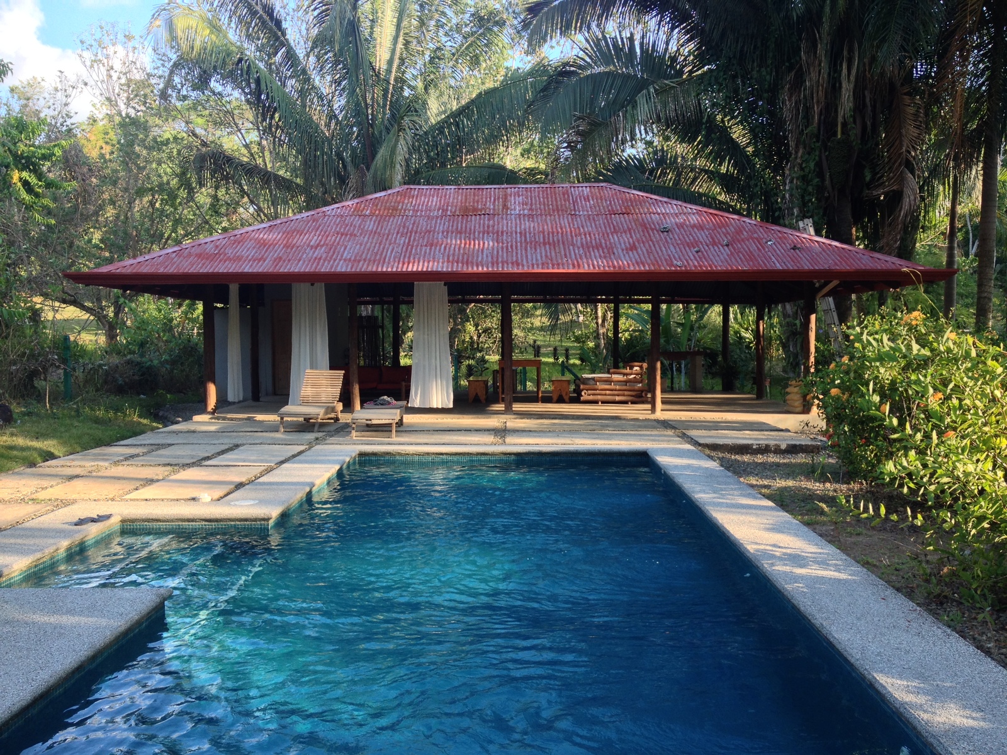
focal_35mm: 35
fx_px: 1018
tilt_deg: -7.1
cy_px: 378
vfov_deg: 40.7
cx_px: 504
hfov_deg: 52.6
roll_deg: +1.1
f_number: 2.4
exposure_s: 1/151
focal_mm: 4.28
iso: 50
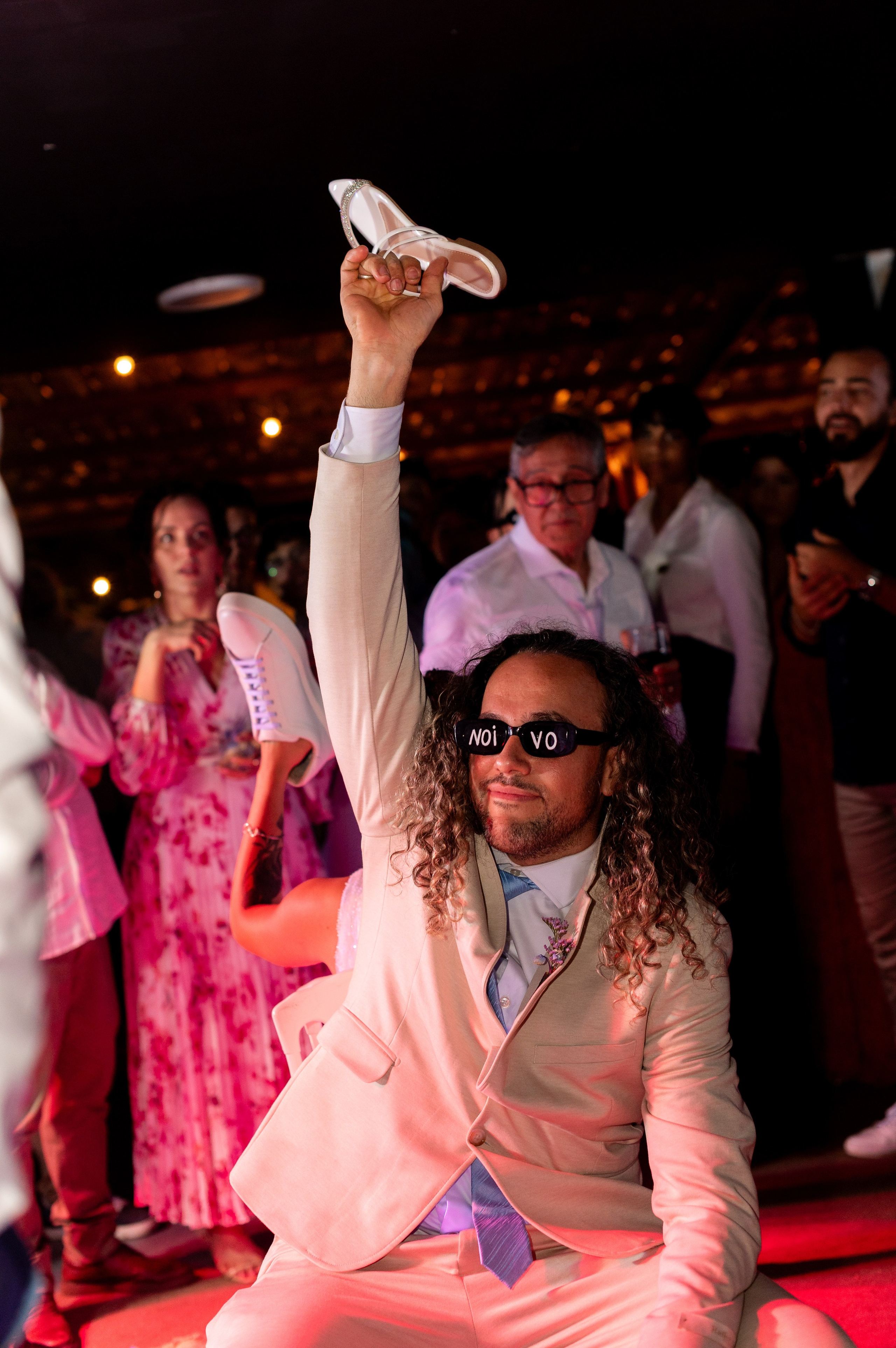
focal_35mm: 50
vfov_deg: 39.6
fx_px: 1869
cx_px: 448
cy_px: 674
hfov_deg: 27.0
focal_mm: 50
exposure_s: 1/200
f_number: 2.5
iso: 1000
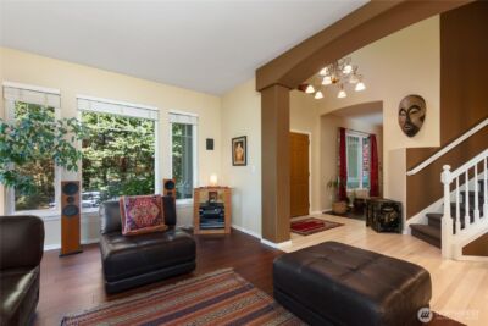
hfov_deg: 100.4
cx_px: 244
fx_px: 203
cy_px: 163
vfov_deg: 77.4
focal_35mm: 15
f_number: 5.6
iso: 400
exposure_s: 1/125
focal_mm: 10
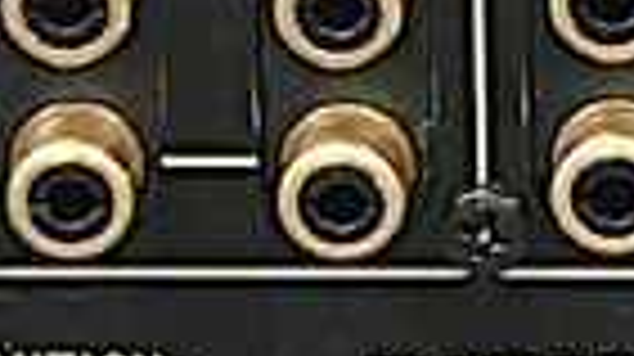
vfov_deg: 1.0
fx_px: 21380
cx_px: 1542
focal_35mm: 1273
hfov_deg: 1.7
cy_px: 126
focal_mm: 30.9
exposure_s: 1/1.3
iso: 200
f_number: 5.6
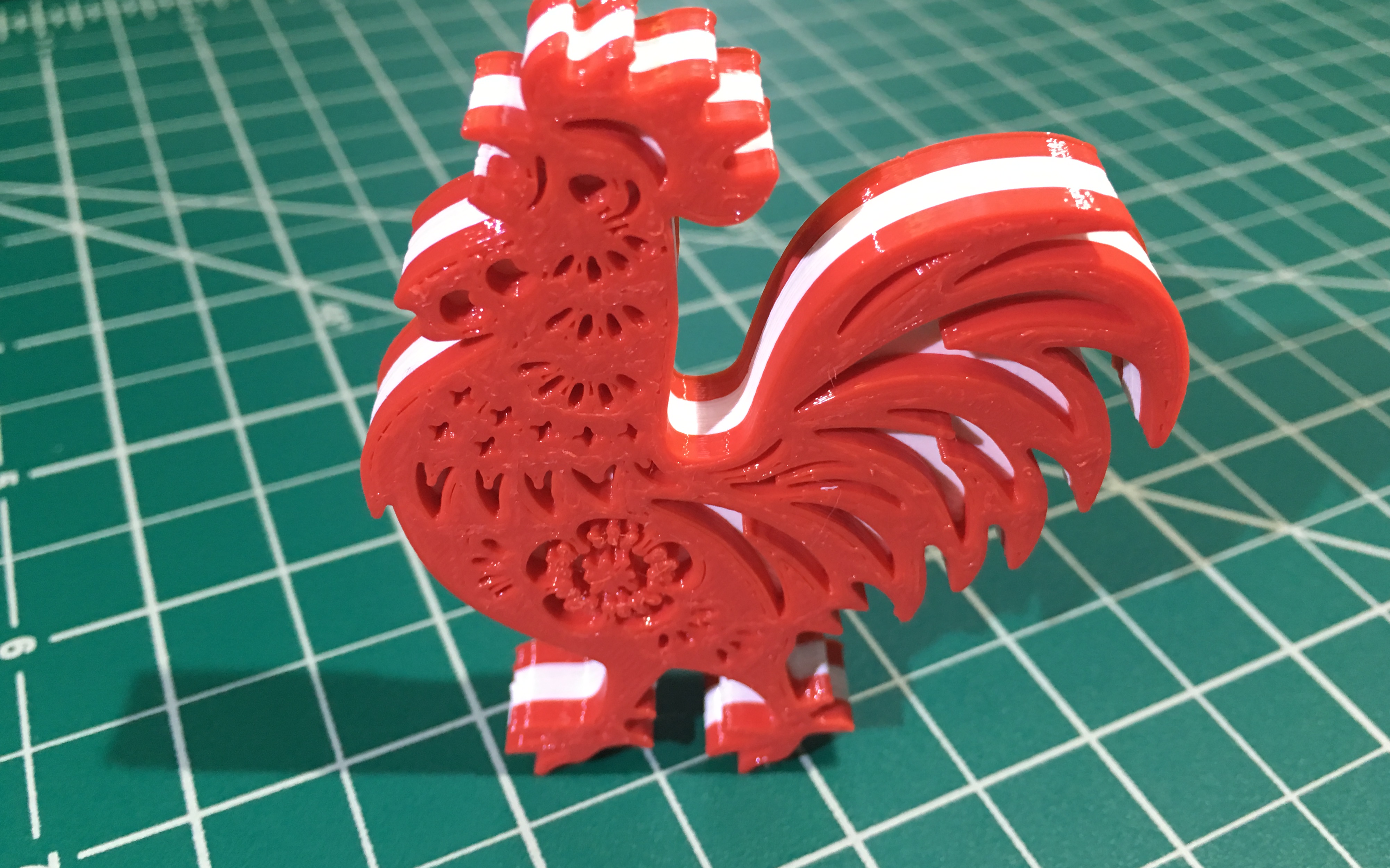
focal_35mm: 31
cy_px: 412
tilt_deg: -39.0
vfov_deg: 40.6
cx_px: 701
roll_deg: -1.5
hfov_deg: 61.2
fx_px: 1174
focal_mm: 4.15
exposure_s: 1/15
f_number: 2.2
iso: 64
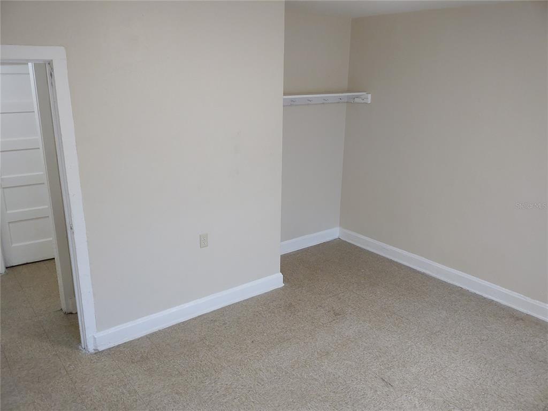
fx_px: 459
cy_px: 206
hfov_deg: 61.7
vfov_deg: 48.2
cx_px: 274
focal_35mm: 29
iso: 100
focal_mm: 3.7
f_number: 1.9
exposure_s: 1/30
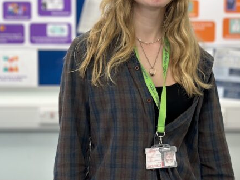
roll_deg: +0.0
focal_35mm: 89
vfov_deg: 16.5
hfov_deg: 22.0
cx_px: 106
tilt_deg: -4.8
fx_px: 618
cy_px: 35
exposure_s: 1/100
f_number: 1.78
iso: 125
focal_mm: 6.86
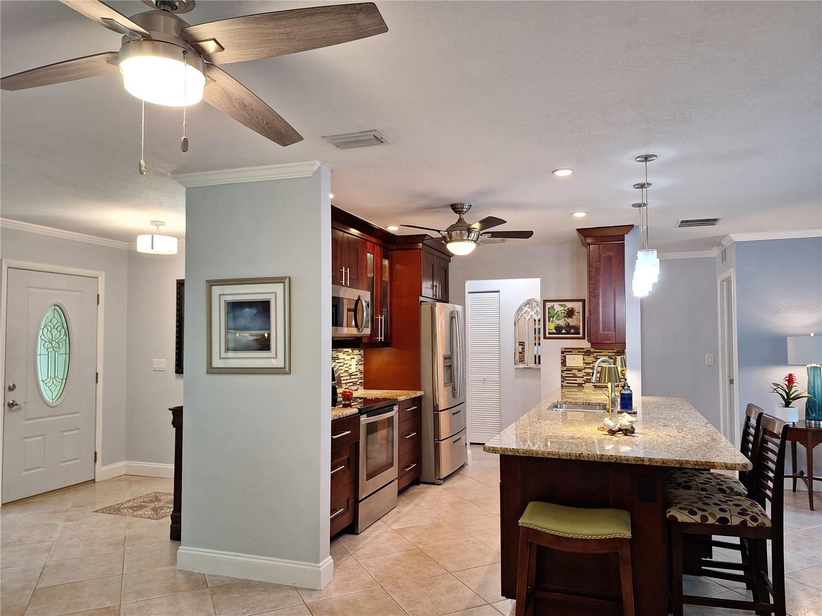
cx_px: 411
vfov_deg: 58.9
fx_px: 546
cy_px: 308
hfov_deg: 73.9
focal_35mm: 23
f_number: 1.8
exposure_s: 1/40
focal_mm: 5.54
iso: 160
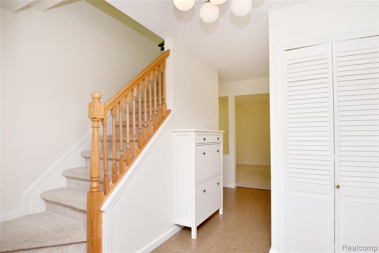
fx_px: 179
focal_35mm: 17
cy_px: 126
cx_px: 190
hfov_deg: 93.3
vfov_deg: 70.5
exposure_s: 1/60
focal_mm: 17
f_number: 13
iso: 800
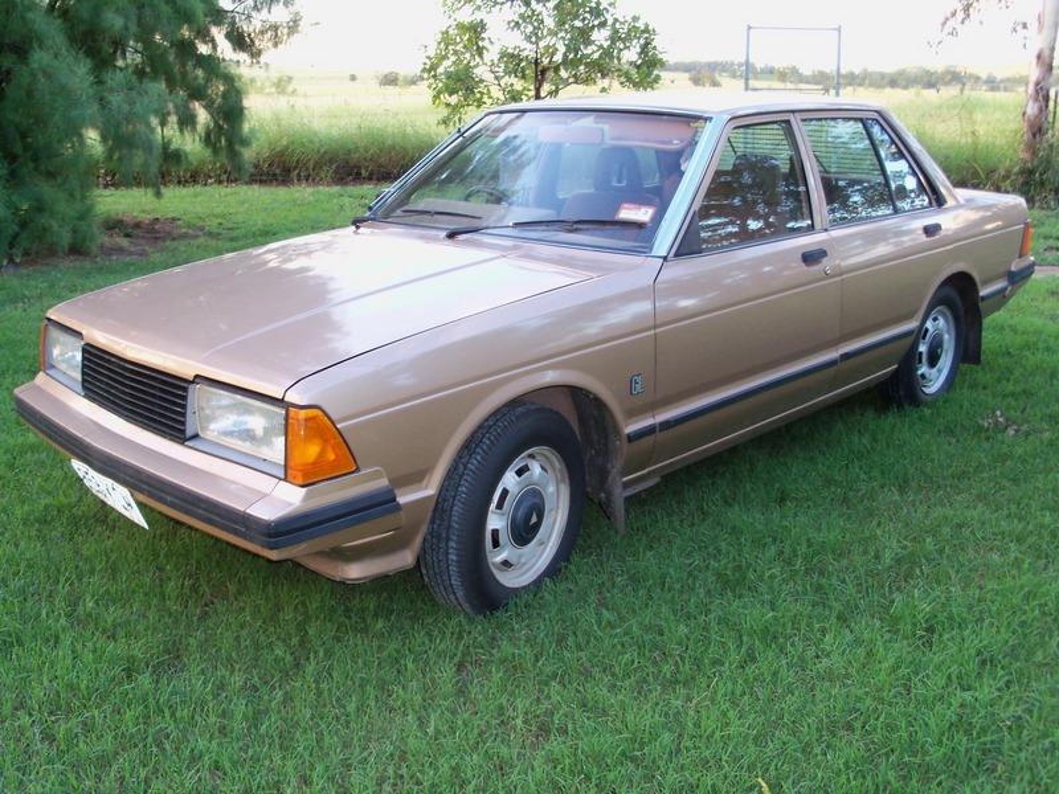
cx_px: 530
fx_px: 1071
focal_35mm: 35
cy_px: 397
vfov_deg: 40.7
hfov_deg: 52.6
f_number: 3
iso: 125
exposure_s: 1/30
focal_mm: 6.3
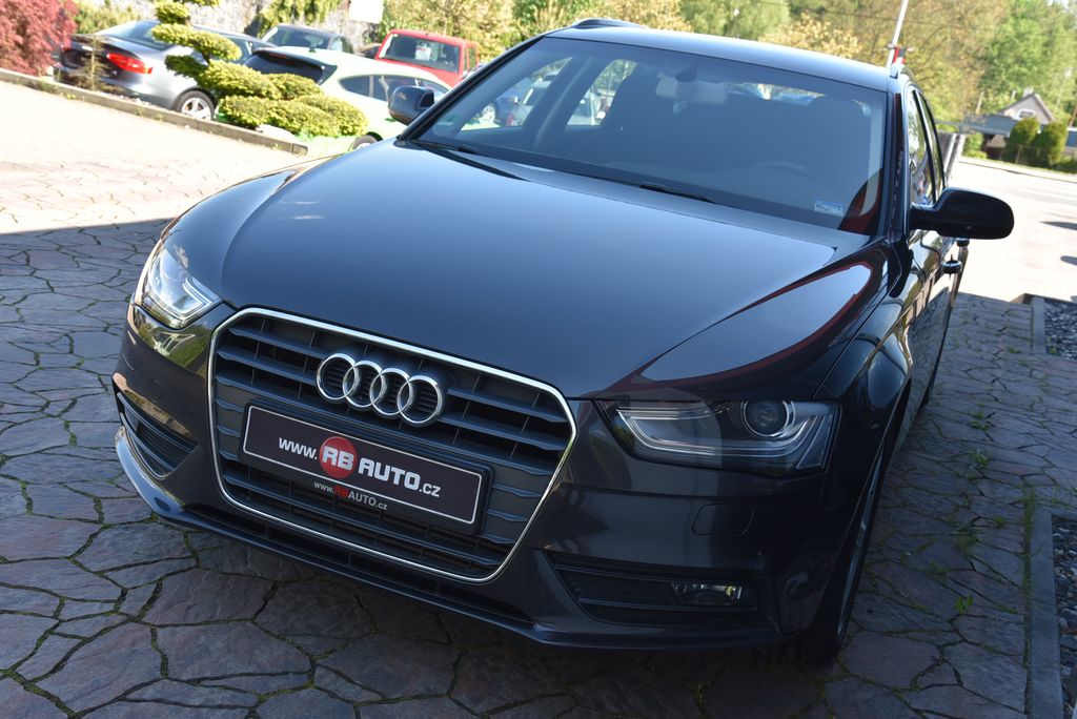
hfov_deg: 48.4
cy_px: 360
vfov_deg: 33.4
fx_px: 1197
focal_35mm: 40
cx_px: 538
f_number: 7.1
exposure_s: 1/200
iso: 500
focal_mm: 40
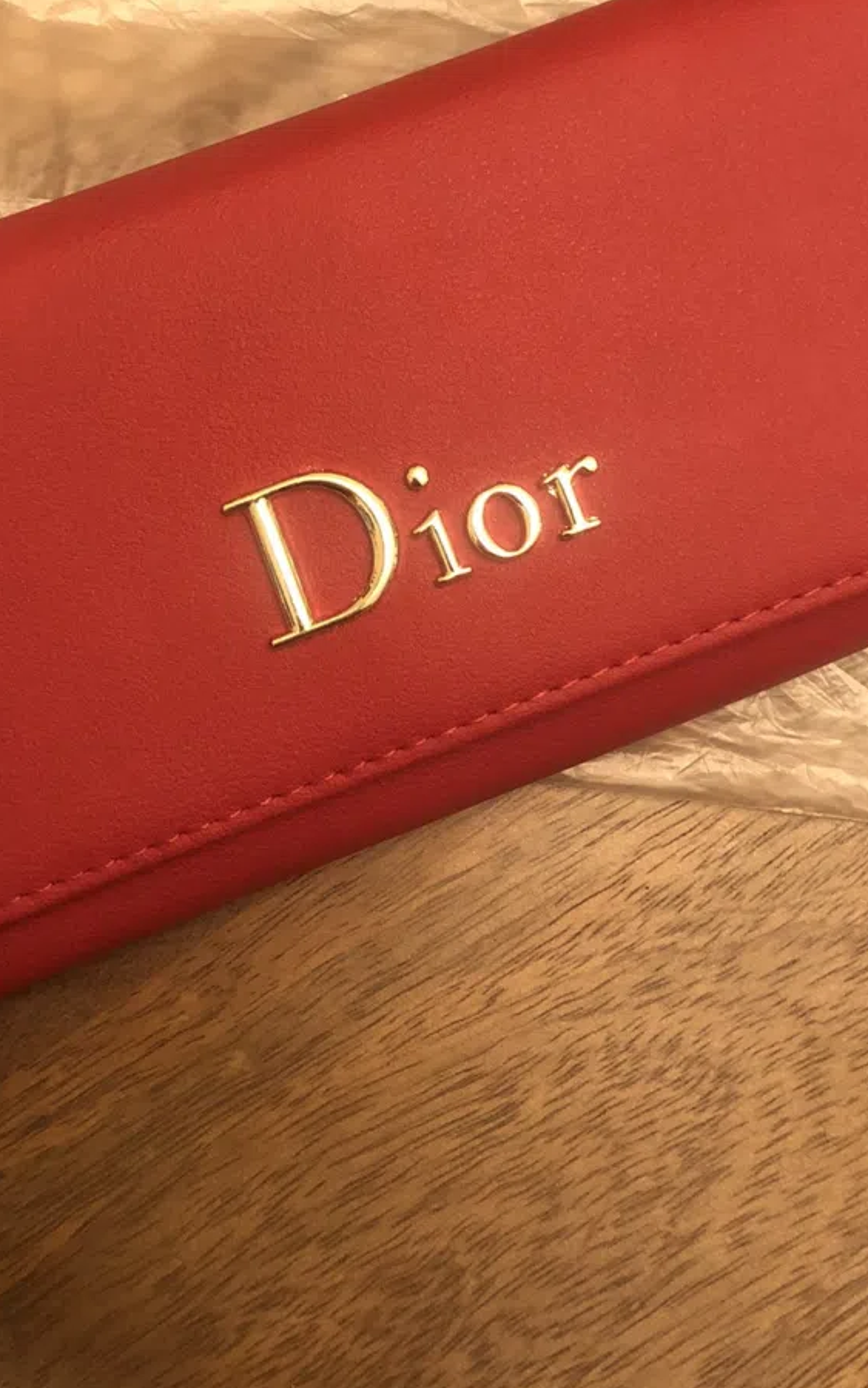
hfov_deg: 28.6
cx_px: 361
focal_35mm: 45
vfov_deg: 43.2
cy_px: 372
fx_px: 1702
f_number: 1.8
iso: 100
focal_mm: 3.99
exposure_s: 1/7
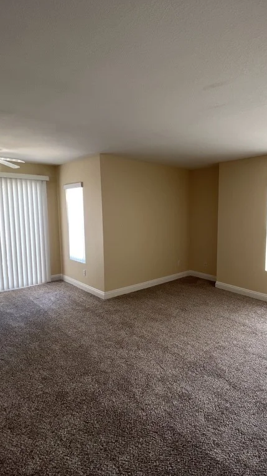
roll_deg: -0.4
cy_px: 238
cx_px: 189
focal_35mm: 19
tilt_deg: -6.6
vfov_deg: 89.6
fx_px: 239
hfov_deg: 56.4
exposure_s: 1/61
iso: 50
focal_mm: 1.54
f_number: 2.4
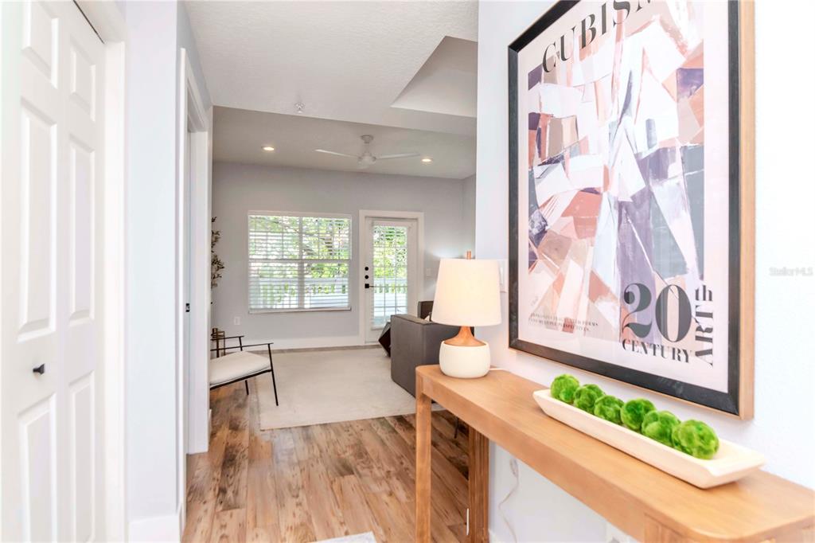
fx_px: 441
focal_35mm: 20
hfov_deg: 85.4
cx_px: 408
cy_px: 272
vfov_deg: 63.2
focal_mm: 13
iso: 640
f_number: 5.6
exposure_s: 1/125
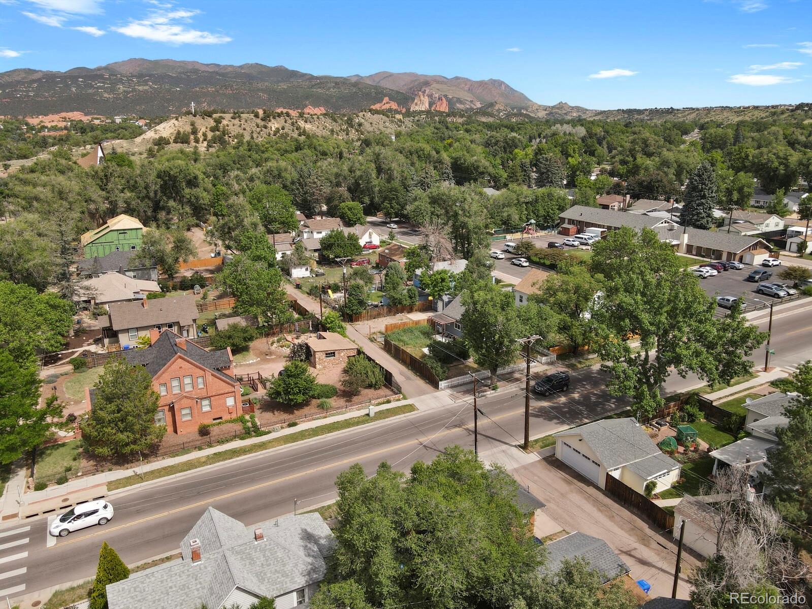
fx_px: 563
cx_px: 406
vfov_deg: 56.8
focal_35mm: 24
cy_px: 304
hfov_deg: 71.6
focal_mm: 4.5
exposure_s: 1/350
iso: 110
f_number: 2.8
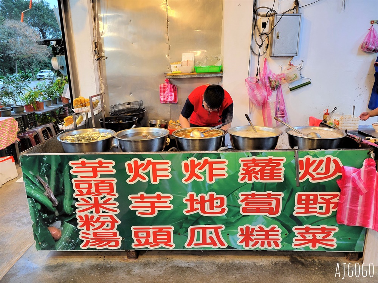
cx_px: 189
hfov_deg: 67.3
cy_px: 142
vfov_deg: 53.1
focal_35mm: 26
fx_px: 284
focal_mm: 5.4
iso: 250
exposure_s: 1/59
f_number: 1.8
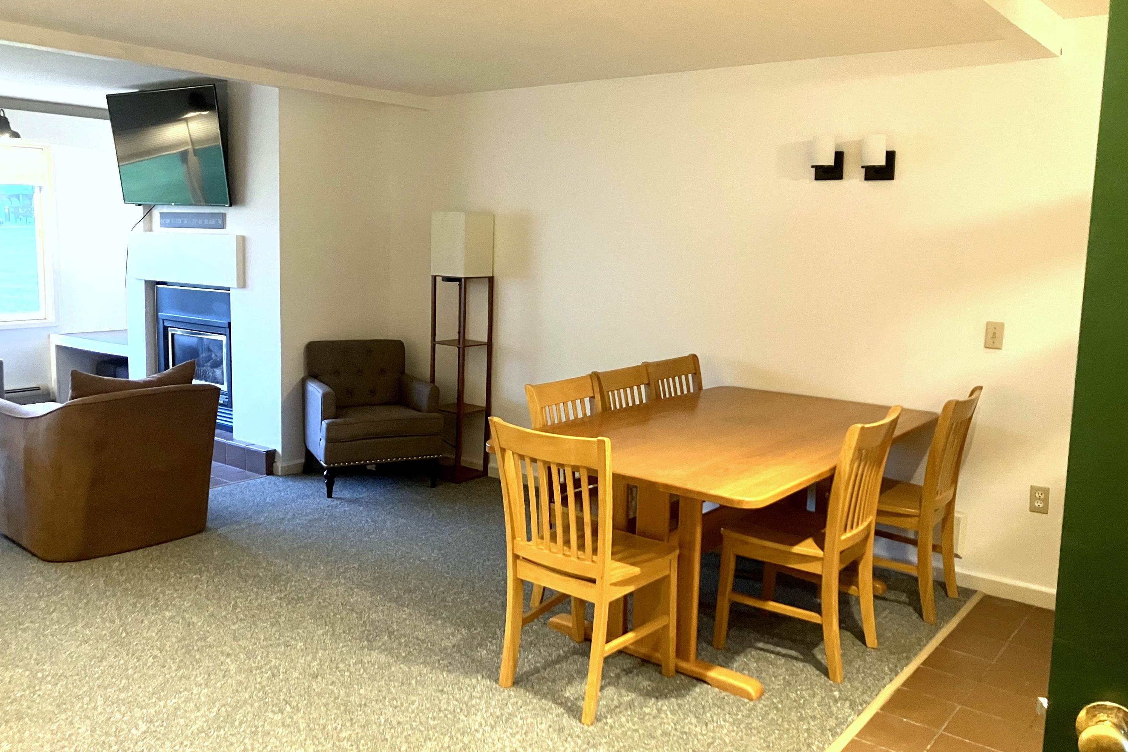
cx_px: 566
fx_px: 940
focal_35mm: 30
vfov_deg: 43.6
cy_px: 364
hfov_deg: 61.9
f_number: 1.8
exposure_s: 1/30
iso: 400
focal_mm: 3.99
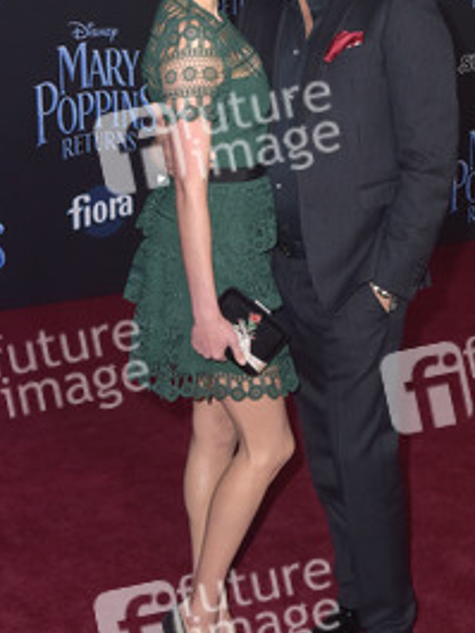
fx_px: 1060
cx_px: 288
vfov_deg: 33.1
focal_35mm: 58
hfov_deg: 25.2
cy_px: 258
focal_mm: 40
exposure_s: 1/250
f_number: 6.3
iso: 400
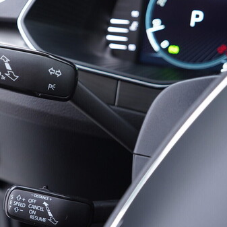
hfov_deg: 33.1
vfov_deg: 34.0
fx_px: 371
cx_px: 45
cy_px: 119
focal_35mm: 50
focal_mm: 24
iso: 320
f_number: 2.8
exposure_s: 1/40
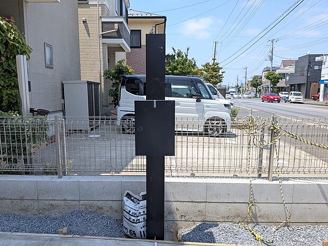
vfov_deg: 56.8
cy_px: 123
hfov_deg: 71.6
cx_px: 164
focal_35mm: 24
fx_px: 227
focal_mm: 4.53
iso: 29
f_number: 1.7
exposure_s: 1/912
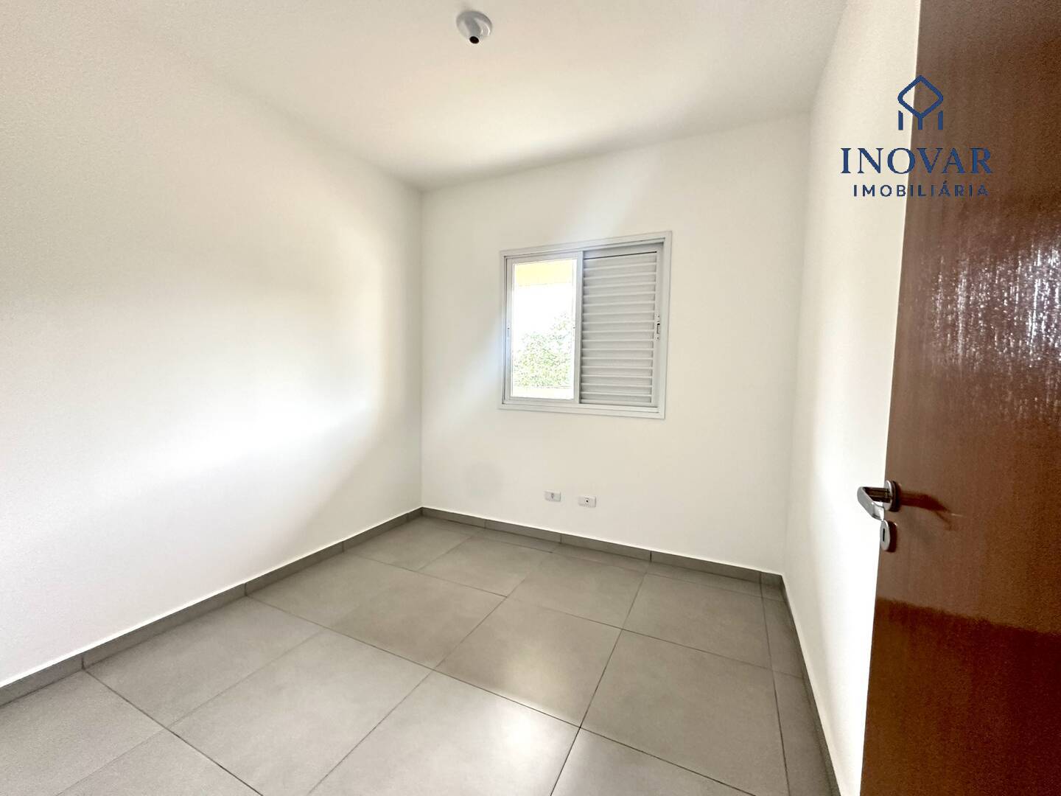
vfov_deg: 85.7
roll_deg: -1.2
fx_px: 429
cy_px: 398
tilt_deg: -4.0
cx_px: 530
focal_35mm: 14
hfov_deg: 102.1
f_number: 2.2
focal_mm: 2.22
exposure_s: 1/60
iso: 500
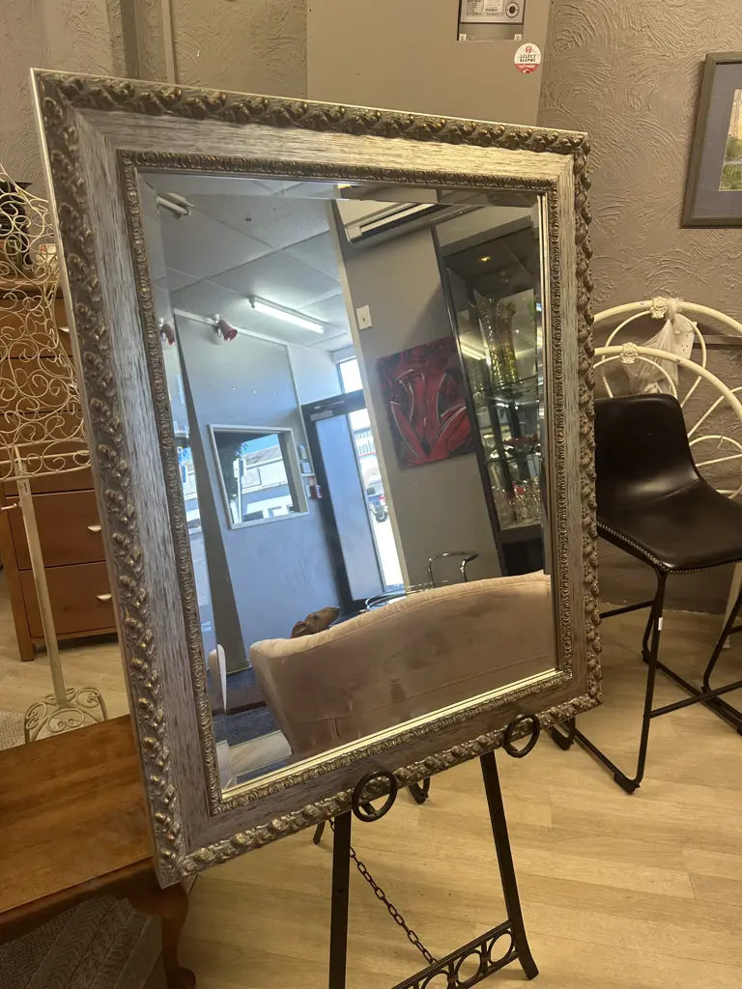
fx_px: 686
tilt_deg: -22.6
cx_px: 371
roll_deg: -1.4
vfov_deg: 71.6
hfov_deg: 56.8
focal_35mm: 24
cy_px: 494
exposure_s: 1/100
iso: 160
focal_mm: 6.86
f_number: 1.78
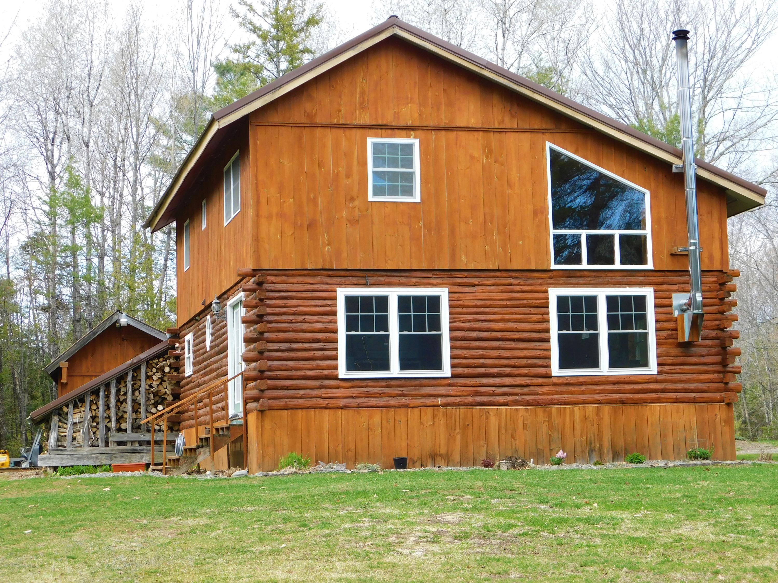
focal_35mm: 71
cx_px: 389
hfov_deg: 27.4
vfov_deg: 20.7
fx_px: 1596
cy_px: 292
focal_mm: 12.6
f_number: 4.3
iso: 125
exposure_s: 1/160
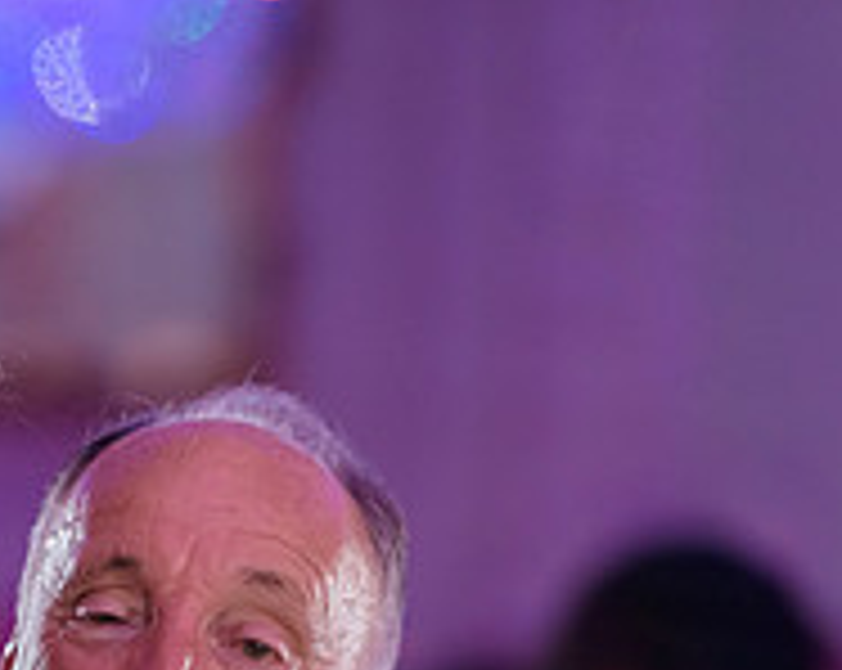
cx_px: 36
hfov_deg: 3.3
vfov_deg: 2.6
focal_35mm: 583
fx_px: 14506
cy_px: 866
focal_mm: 200
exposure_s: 1/125
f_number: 3.2
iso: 1600
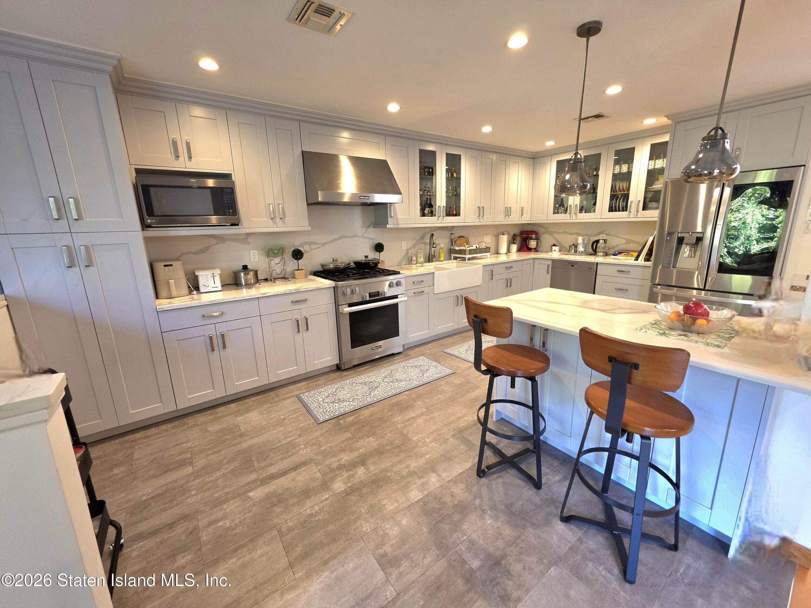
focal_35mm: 13
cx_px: 406
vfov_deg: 89.9
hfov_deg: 106.2
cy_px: 304
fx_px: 305
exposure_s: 1/120
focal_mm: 2.2
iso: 250
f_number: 1.9
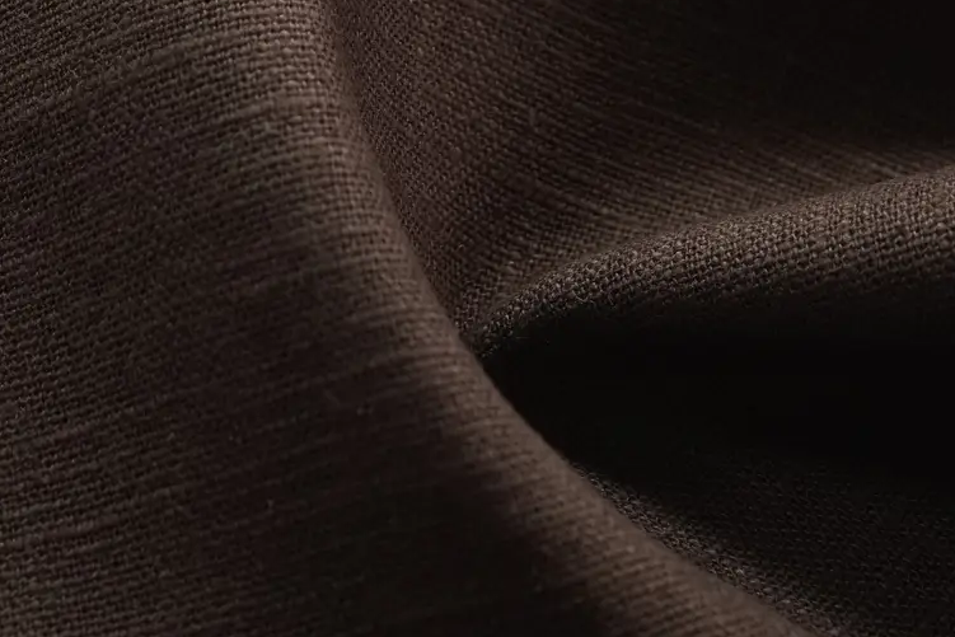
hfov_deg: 18.5
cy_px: -161
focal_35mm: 109
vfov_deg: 12.2
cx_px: 116
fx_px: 2892
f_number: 8
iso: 640
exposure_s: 1/50
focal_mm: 40
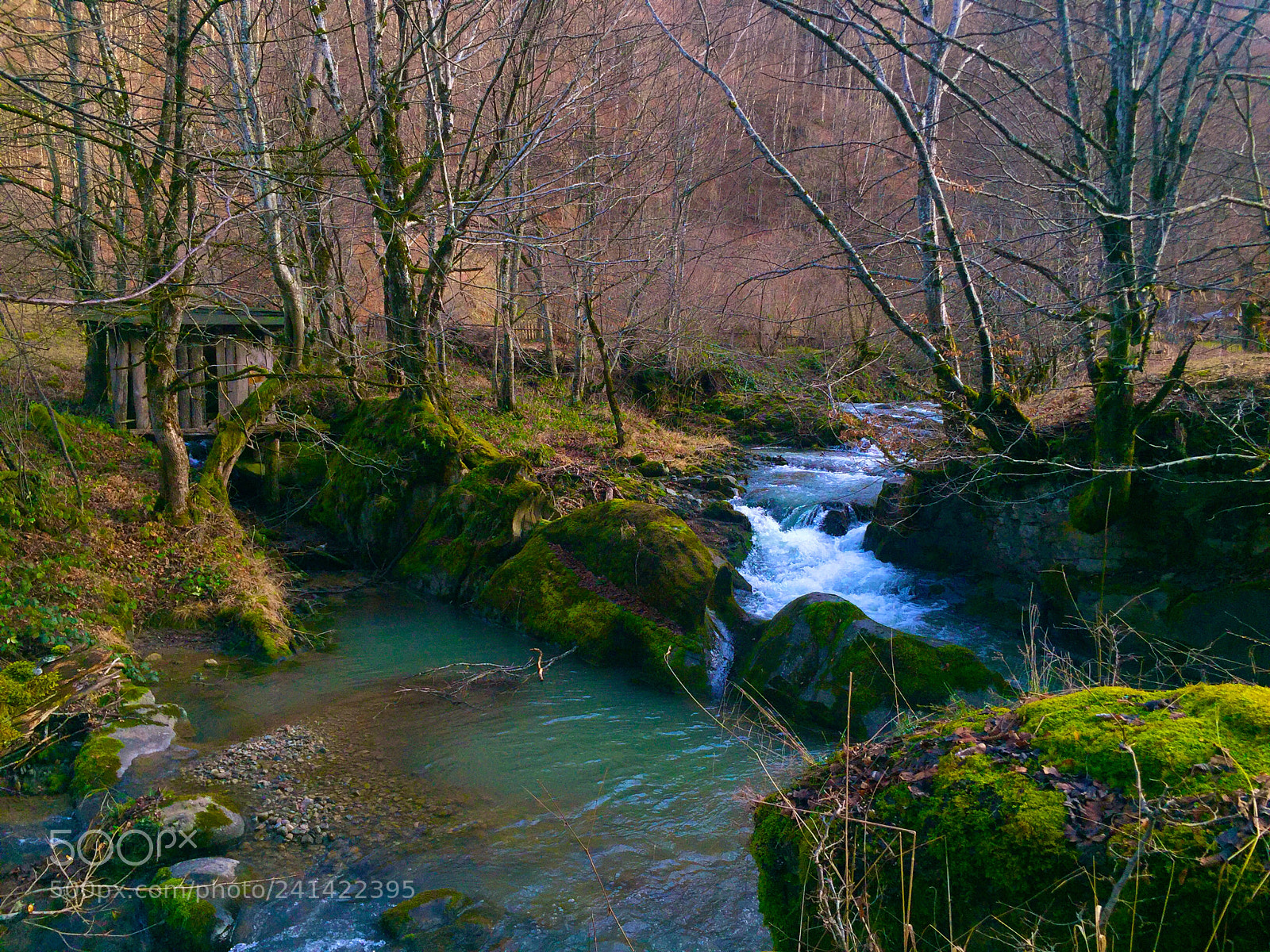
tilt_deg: -4.5
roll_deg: -0.4
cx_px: 635
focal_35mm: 29
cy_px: 476
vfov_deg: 48.2
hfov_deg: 61.7
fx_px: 1064
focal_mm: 4.15
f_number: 2.2
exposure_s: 1/471
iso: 32
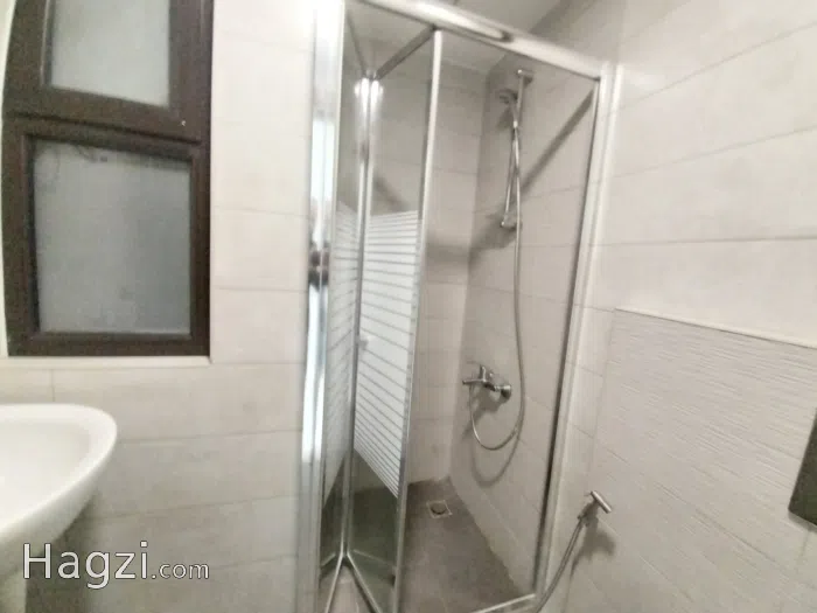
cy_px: 306
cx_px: 408
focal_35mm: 13
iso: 640
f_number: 2.2
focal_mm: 1.3
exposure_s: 1/9
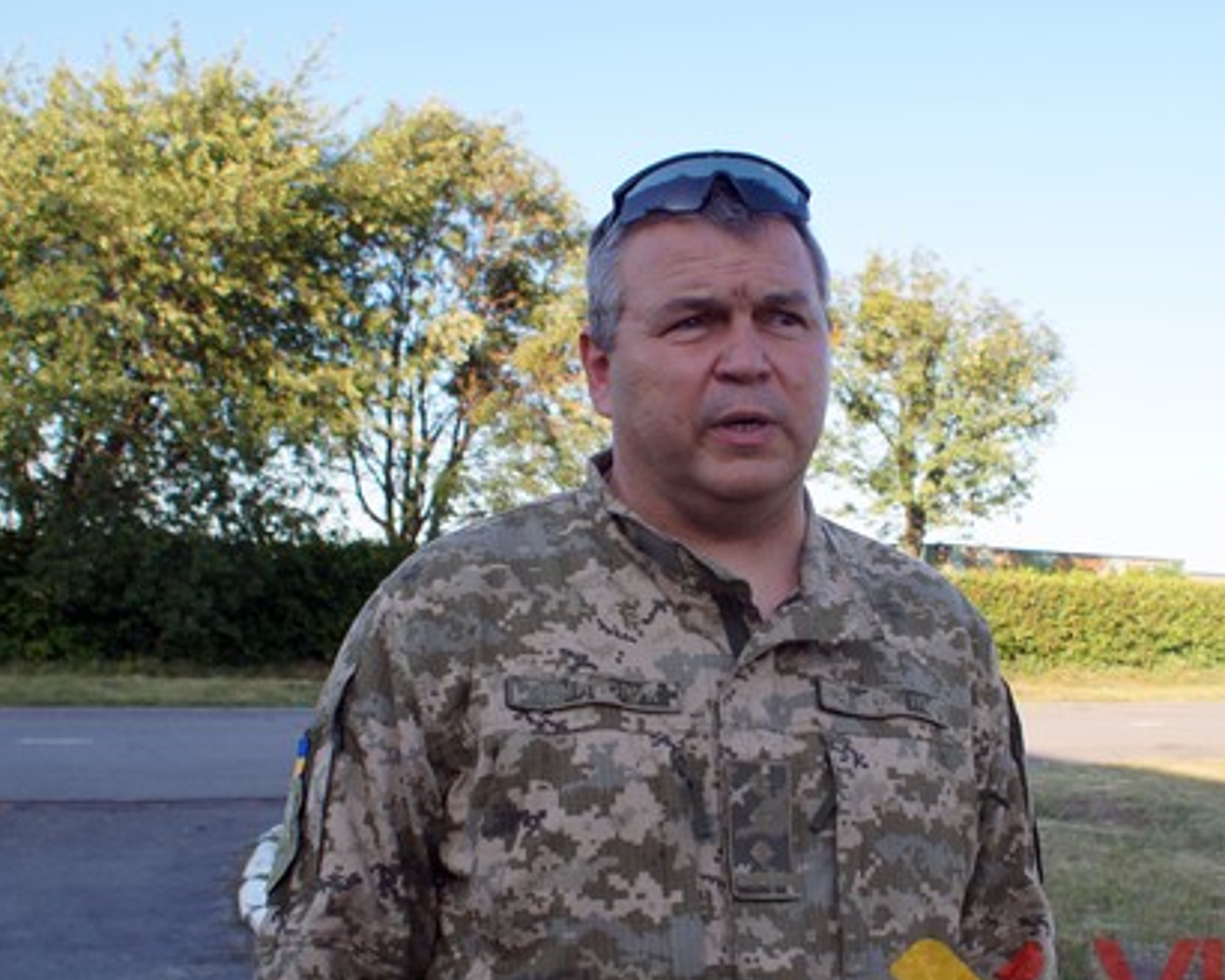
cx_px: 708
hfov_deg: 38.7
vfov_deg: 31.4
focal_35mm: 48
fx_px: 1740
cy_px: 584
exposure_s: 1/250
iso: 100
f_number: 4
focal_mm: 20
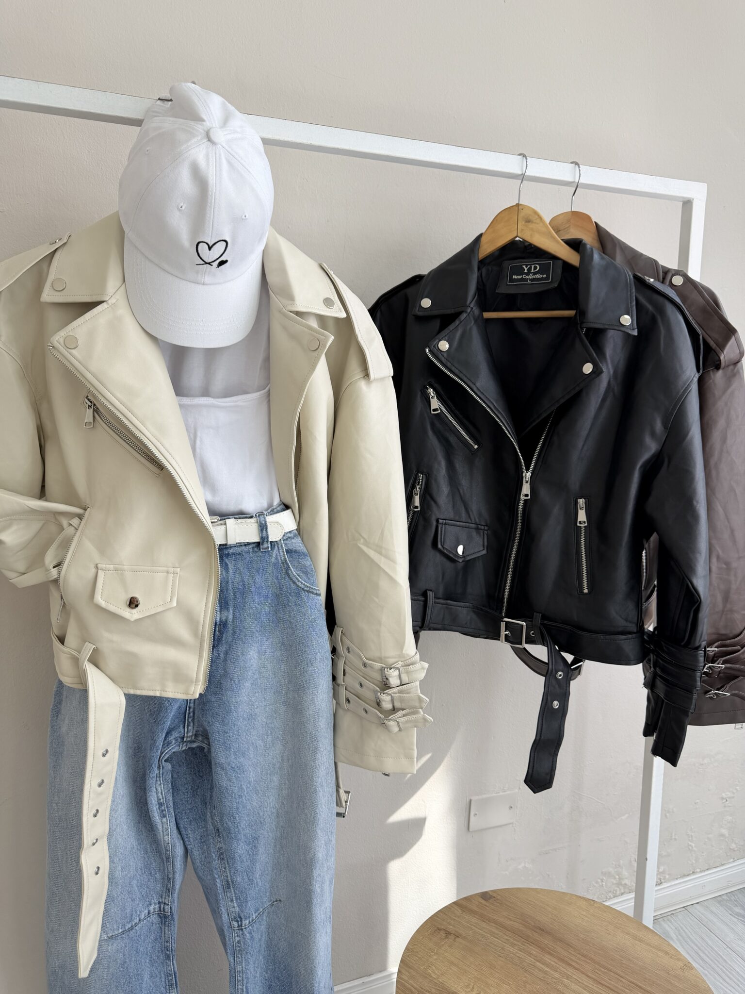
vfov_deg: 71.6
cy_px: 497
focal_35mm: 24
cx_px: 372
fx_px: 689
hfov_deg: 56.8
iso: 64
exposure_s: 1/295
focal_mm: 6.76
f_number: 1.78
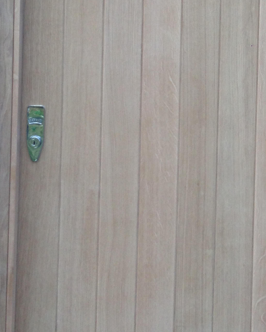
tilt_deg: +2.5
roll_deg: -2.0
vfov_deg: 22.6
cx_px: 240
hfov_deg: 18.4
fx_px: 807
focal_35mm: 82
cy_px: 21
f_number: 2.4
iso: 64
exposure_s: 1/120
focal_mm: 4.12
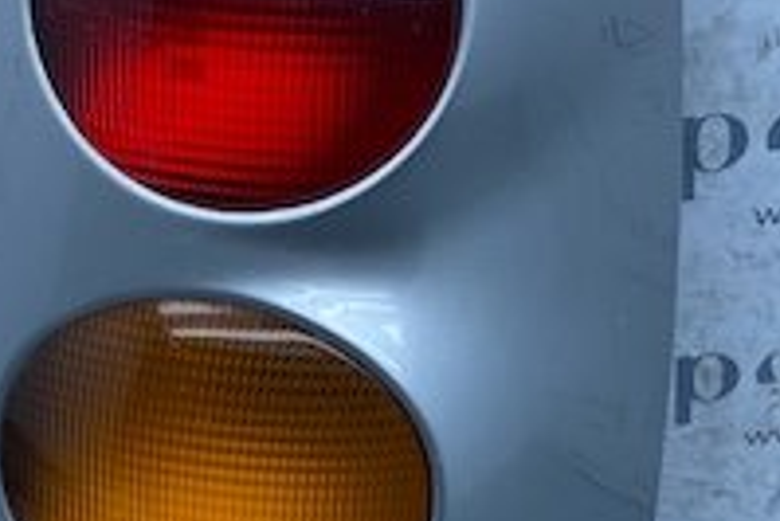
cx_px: 317
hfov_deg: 23.3
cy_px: 674
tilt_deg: -48.3
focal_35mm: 87
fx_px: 1886
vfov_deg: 15.0
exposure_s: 1/927
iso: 32
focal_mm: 4.25
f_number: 1.8
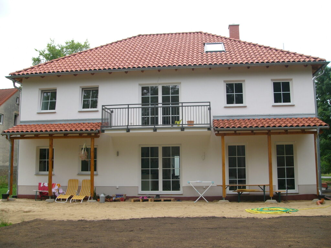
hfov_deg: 51.4
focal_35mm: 36
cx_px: 166
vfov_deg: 39.7
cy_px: 124
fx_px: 344
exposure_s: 1/125
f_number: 2.8
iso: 50
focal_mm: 6
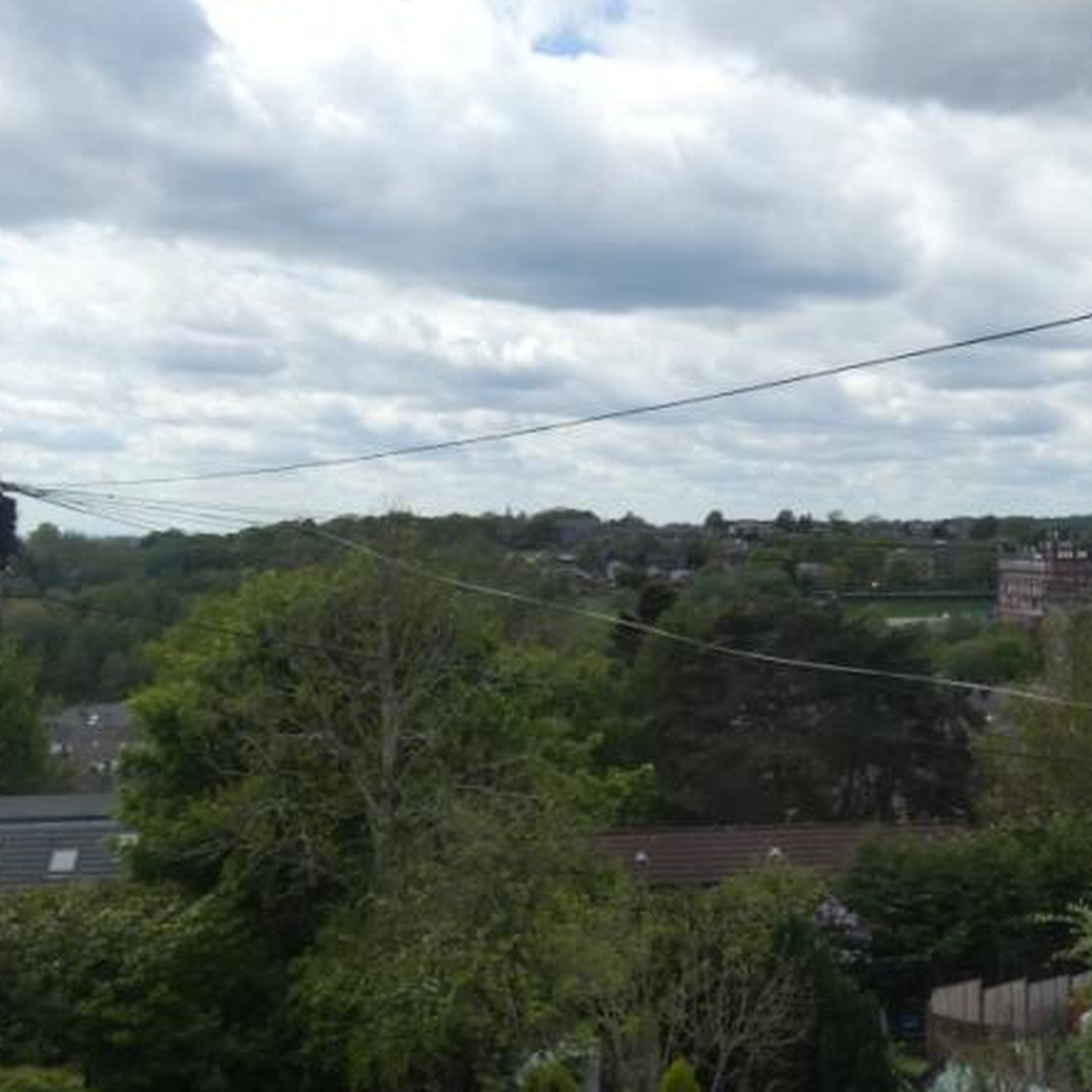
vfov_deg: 40.5
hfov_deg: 40.9
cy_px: 380
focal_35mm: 41
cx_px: 615
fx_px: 1463
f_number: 3.2
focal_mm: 3.6
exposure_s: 1/1000
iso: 80
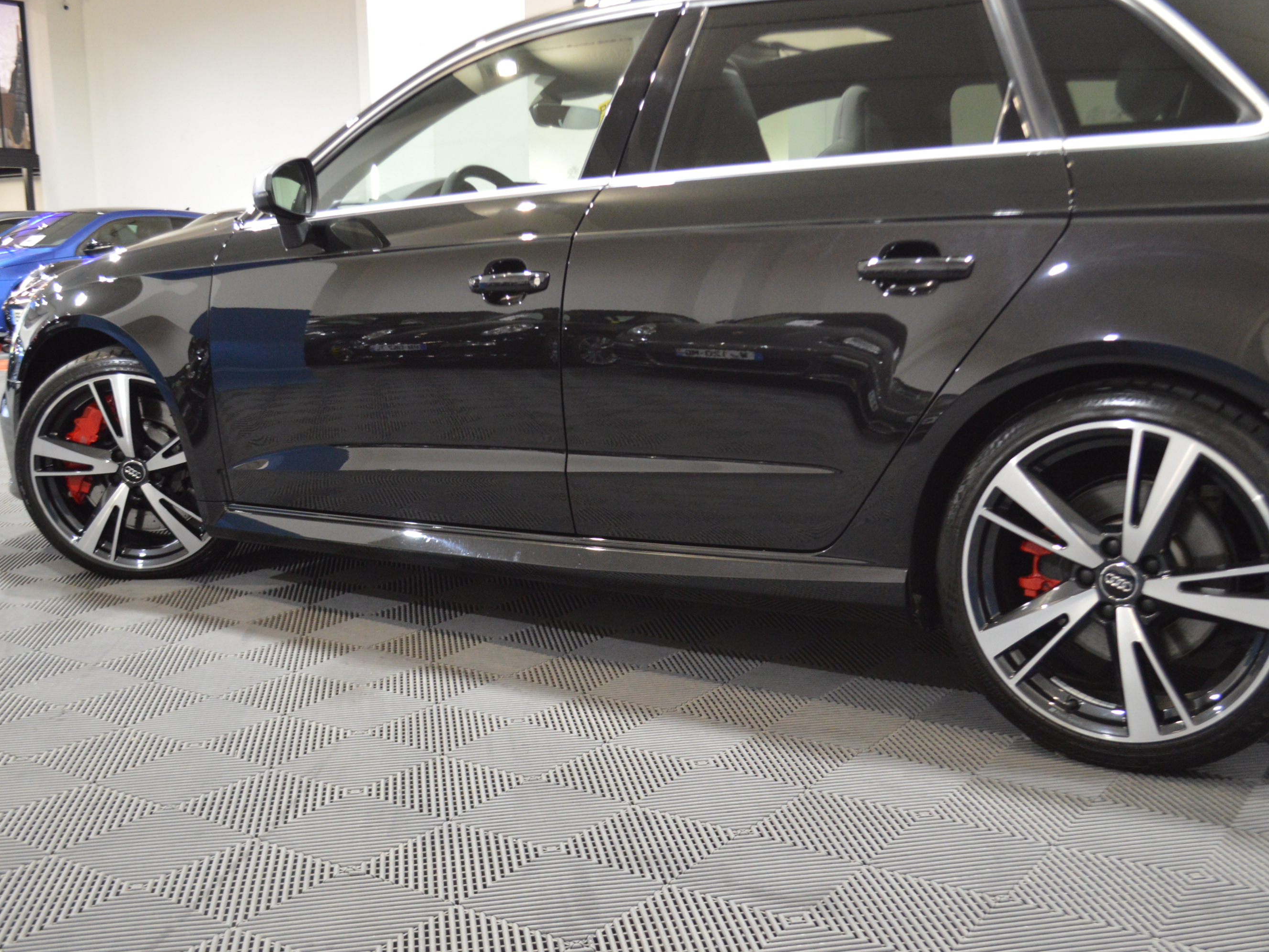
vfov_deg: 39.7
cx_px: 689
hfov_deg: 51.3
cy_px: 476
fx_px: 1320
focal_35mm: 36
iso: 1600
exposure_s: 1/60
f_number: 4
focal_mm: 22
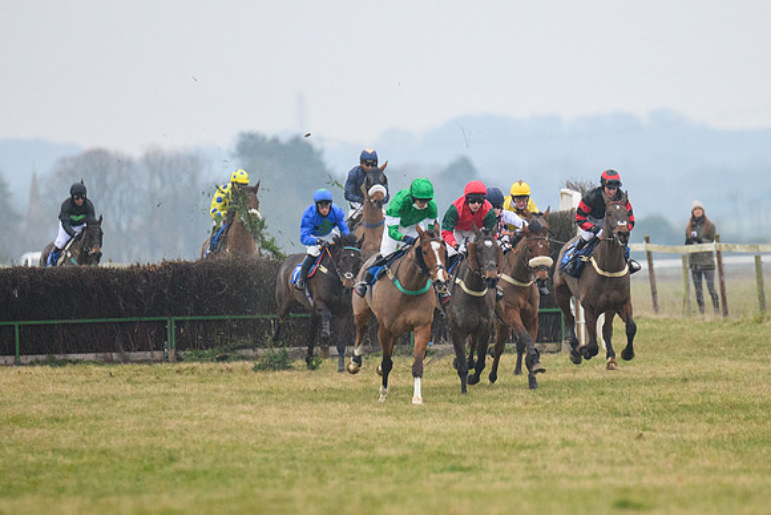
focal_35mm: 547
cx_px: 464
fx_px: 11714
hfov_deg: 3.8
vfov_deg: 2.5
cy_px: 215
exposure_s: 1/500
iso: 2000
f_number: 4
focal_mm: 300
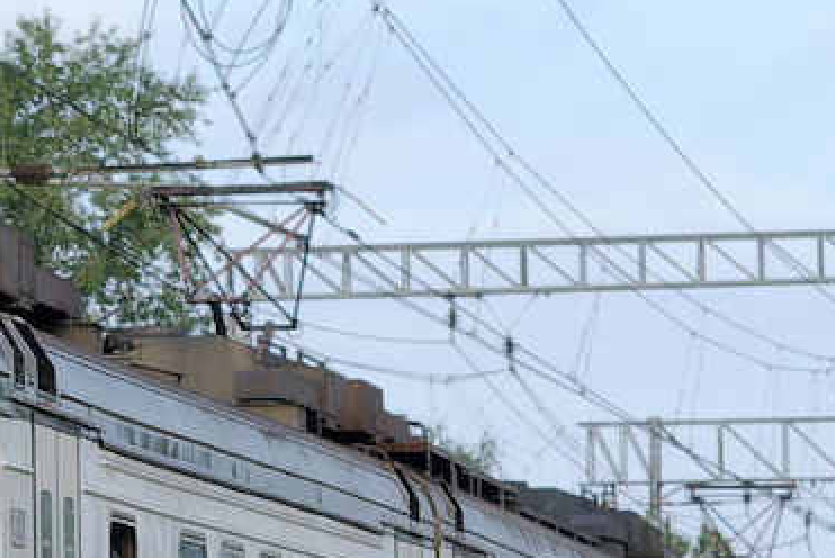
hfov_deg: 6.5
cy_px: 416
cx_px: -25
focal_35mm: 315
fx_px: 7312
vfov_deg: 4.4
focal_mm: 52
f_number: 10
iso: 400
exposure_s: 1/500
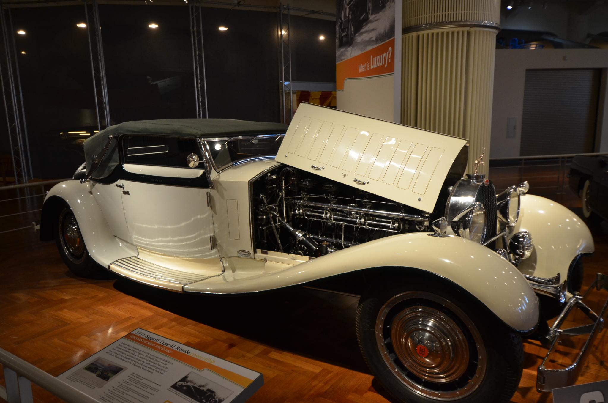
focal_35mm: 28
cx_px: 304
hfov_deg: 64.7
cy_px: 202
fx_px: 480
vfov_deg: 45.5
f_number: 4.5
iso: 1000
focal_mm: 19
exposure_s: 1/80
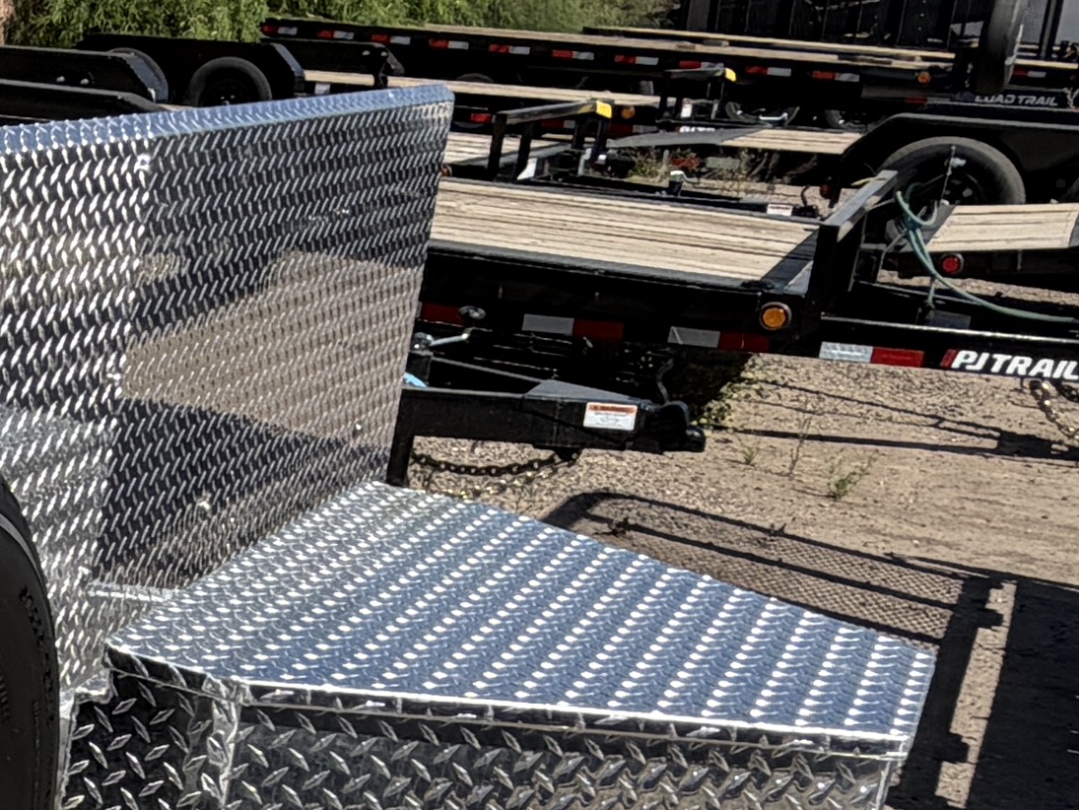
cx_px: -409
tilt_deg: -15.5
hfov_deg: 23.0
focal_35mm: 73
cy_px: 575
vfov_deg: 20.1
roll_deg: -3.6
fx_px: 2276
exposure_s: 1/1068
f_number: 2.2
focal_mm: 2.22
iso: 20
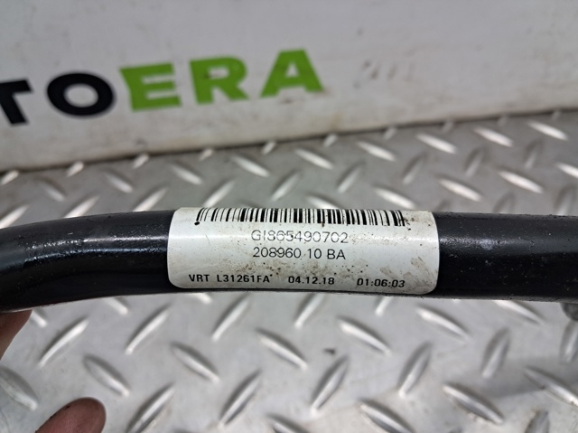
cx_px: 289
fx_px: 450
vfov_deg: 51.3
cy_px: 216
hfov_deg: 65.4
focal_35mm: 27
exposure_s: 1/50
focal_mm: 4
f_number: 1.8
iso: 100
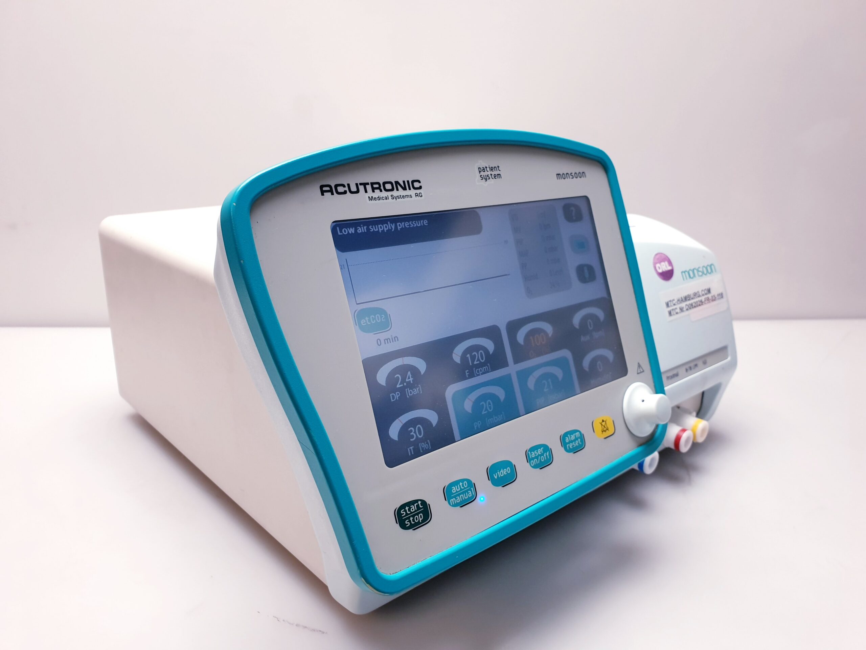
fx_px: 650
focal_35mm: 26
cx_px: 433
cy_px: 325
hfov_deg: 67.3
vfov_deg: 53.1
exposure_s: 1/100
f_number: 2.4
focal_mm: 4.3
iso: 80
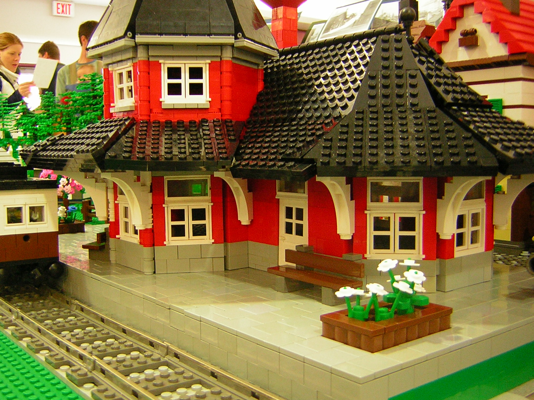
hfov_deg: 46.8
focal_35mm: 40
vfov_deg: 36.0
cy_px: 200
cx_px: 267
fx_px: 617
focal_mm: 5.2
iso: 112
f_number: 2.7
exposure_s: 1/6
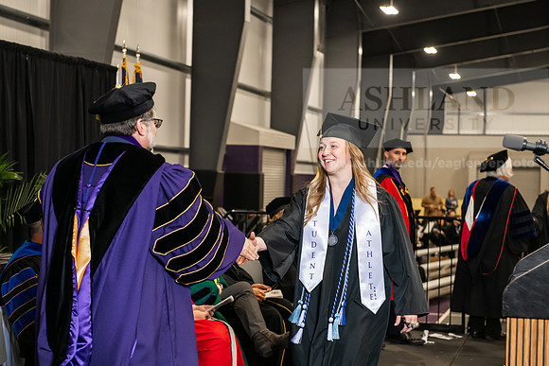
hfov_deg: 28.8
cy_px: 183
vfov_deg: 19.5
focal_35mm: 70
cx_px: 274
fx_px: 1068
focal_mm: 70
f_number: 5
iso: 2500
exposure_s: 1/200
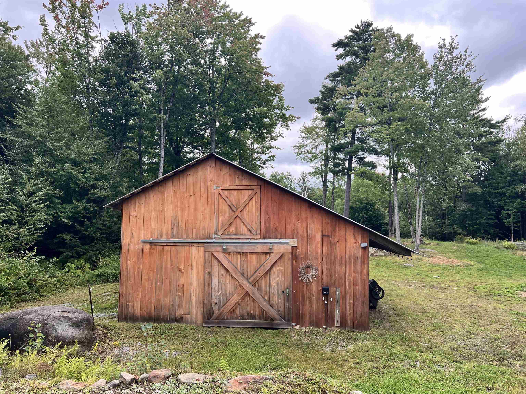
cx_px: 263
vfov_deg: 53.1
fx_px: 395
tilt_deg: +3.6
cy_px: 197
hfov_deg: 67.3
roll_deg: +0.1
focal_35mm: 26
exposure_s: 1/632
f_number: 1.5
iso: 50
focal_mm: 5.7
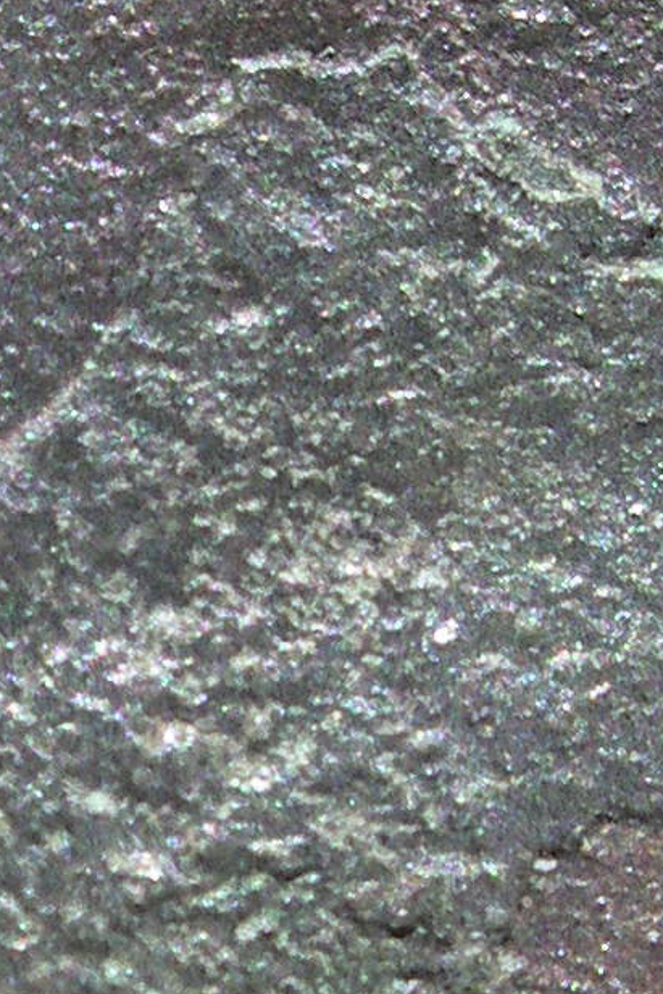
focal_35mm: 191
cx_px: -419
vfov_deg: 10.7
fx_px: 5273
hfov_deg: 7.1
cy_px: 765
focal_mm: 7.8
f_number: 5.6
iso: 80
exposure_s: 1/250
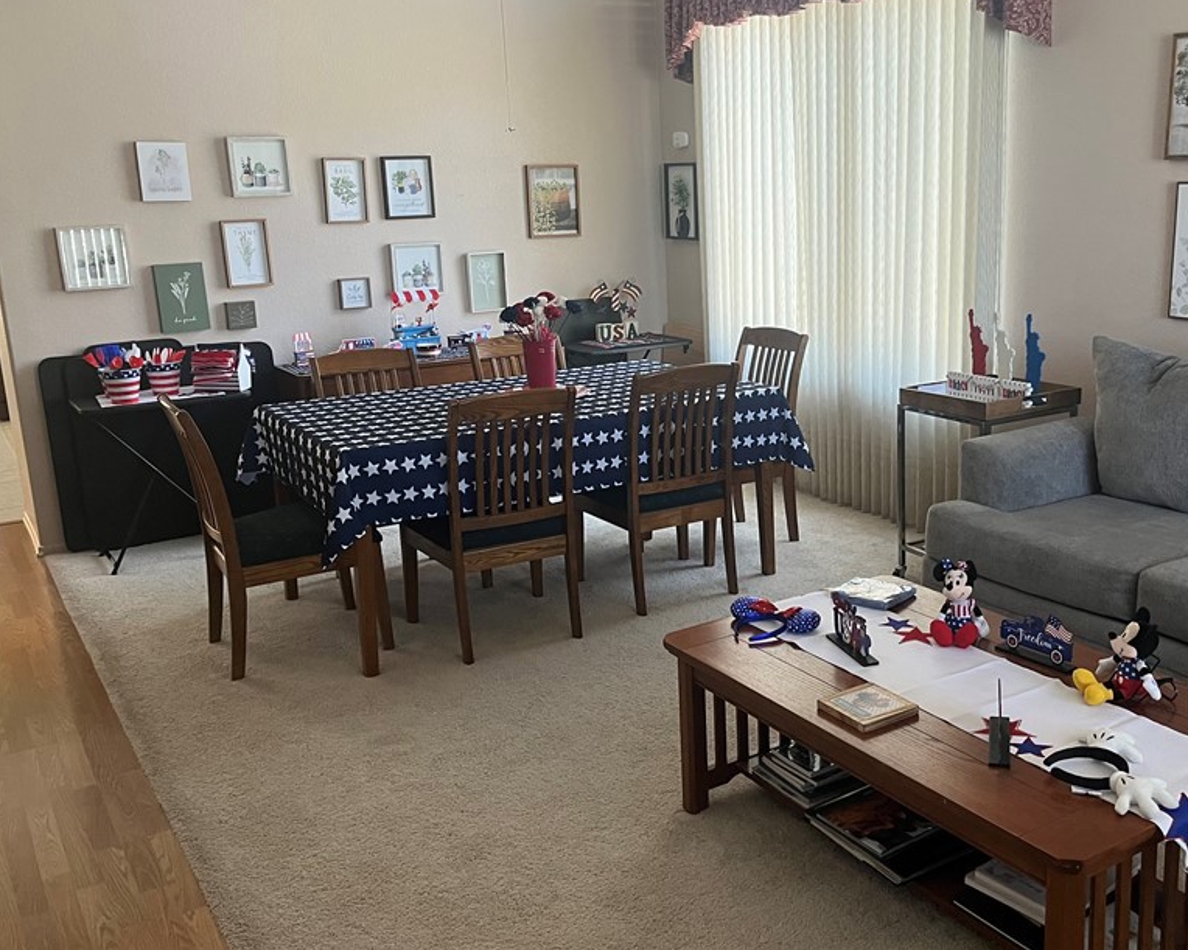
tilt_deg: -12.1
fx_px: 1195
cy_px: 456
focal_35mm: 34
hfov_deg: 52.5
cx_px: 715
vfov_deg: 43.3
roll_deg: +1.3
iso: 200
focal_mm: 5.1
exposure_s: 1/60
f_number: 1.6
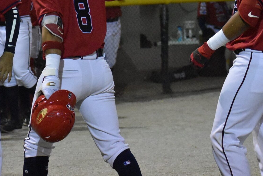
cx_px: 74
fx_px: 2266
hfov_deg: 6.6
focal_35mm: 310
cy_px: 45
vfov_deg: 4.4
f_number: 4.8
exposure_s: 1/800
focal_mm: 90
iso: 6400
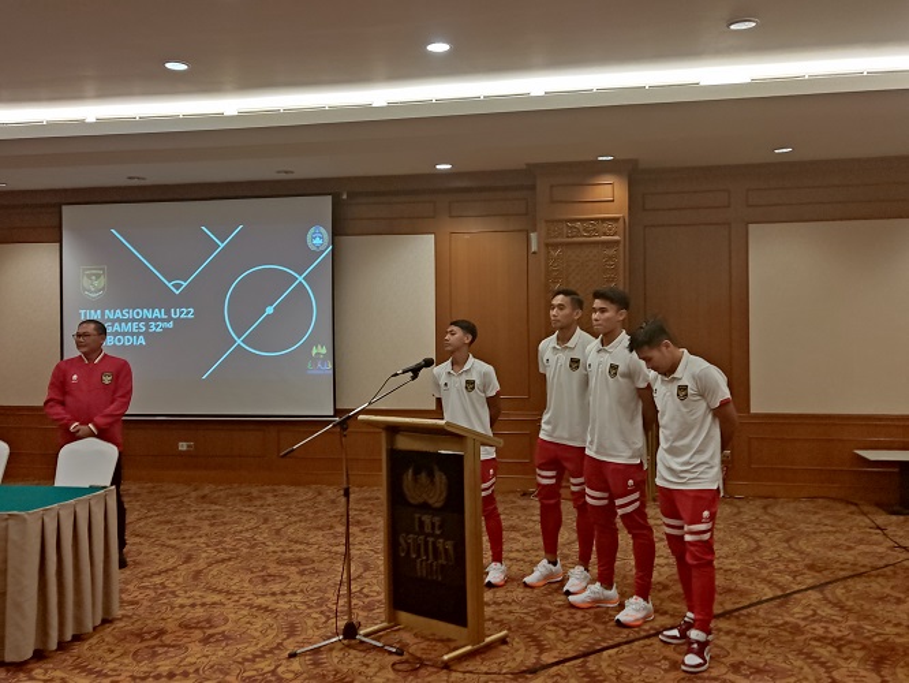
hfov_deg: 53.9
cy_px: 342
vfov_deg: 41.8
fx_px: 893
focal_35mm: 34
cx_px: 454
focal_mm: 4.71
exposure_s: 1/33
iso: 425
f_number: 1.79
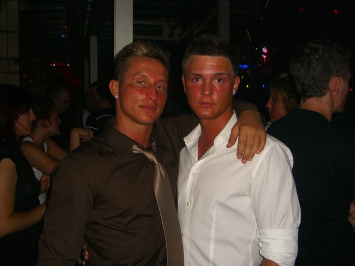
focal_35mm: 38
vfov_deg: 37.7
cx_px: 178
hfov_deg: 49.0
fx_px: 390
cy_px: 133
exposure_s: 1/60
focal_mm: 7.9
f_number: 2.8
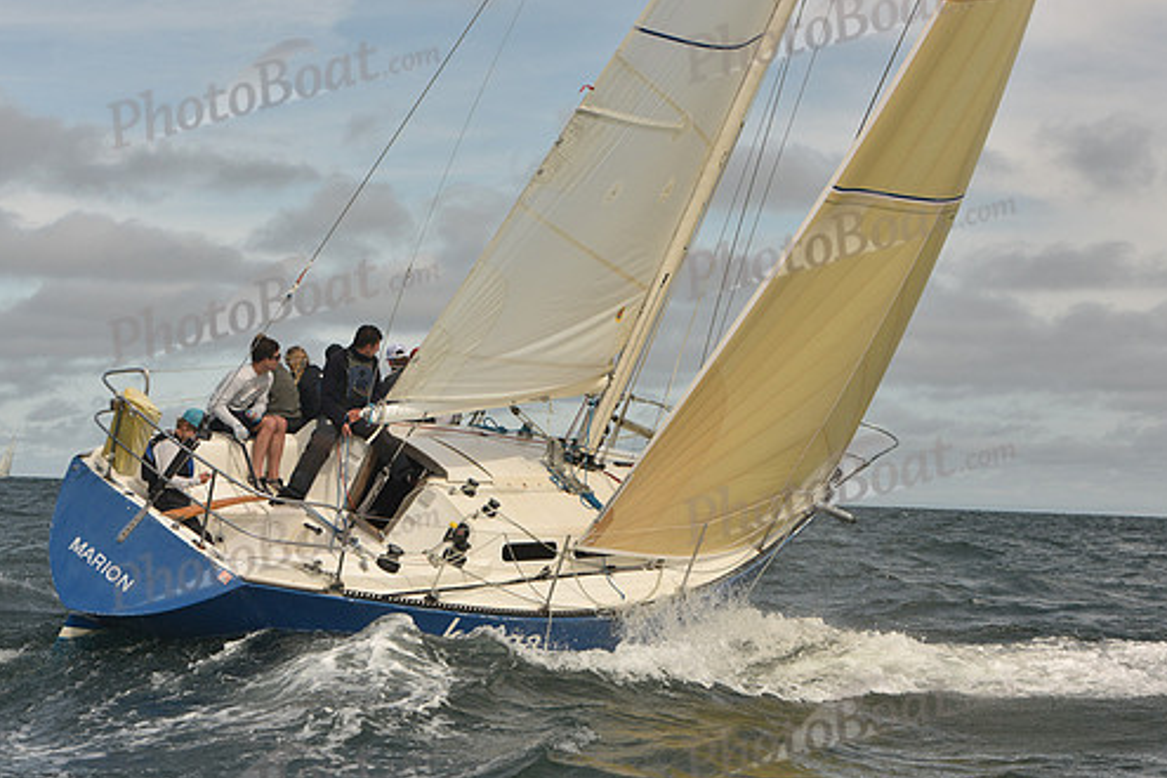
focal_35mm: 82
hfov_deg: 24.8
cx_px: 563
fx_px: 2658
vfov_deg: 16.7
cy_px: 395
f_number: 7.1
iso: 320
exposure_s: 1/1000
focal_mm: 70
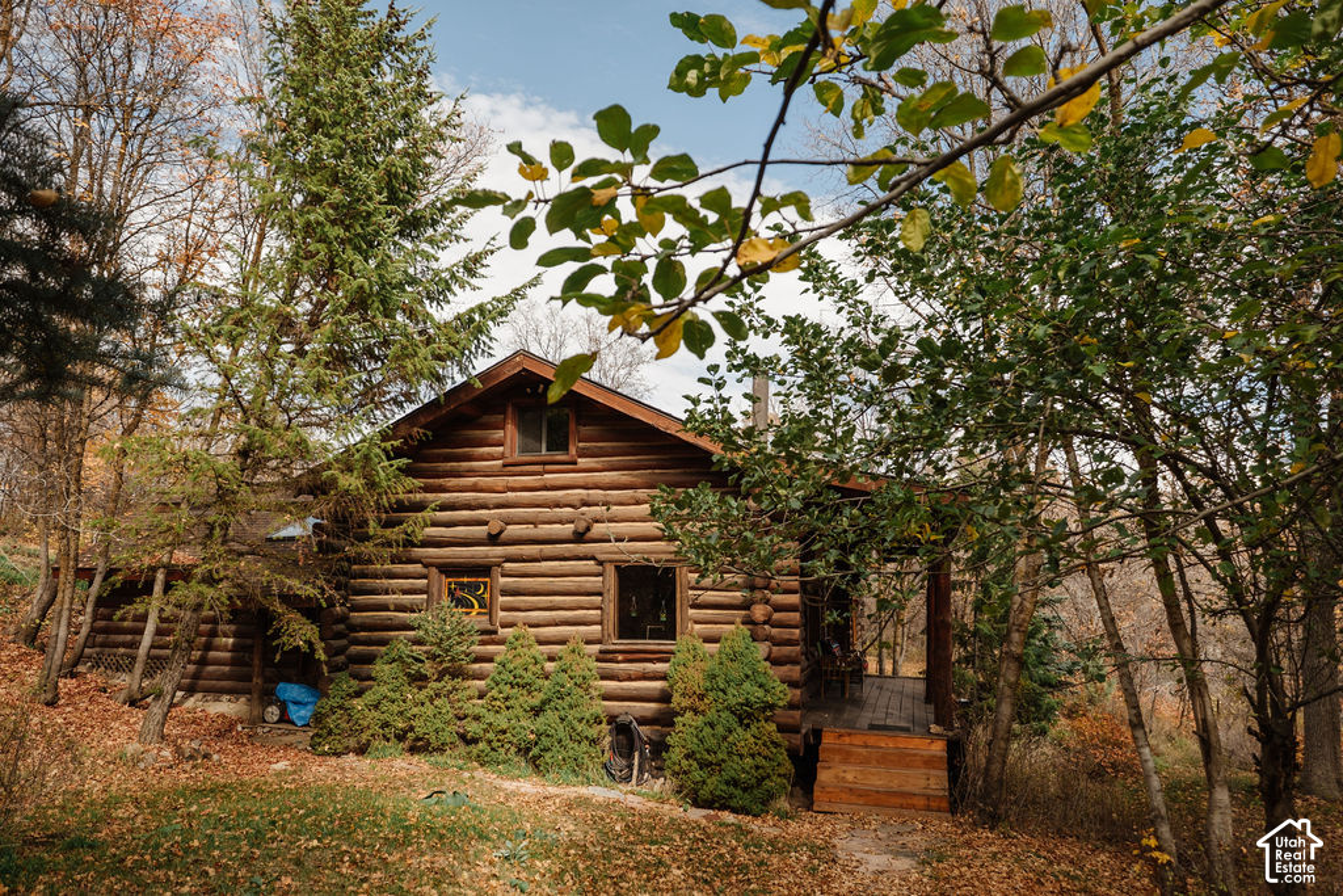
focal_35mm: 25
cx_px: 672
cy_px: 448
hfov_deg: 71.5
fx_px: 933
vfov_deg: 51.3
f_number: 4
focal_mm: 16.6
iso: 160
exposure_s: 1/500
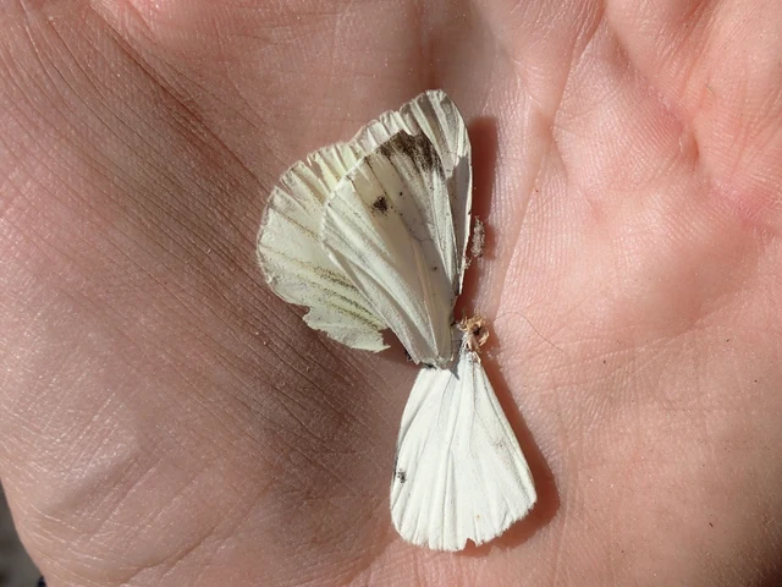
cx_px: 391
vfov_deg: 25.2
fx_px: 1310
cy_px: 294
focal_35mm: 58
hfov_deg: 33.2
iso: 100
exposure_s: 1/160
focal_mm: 10.35
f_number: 14
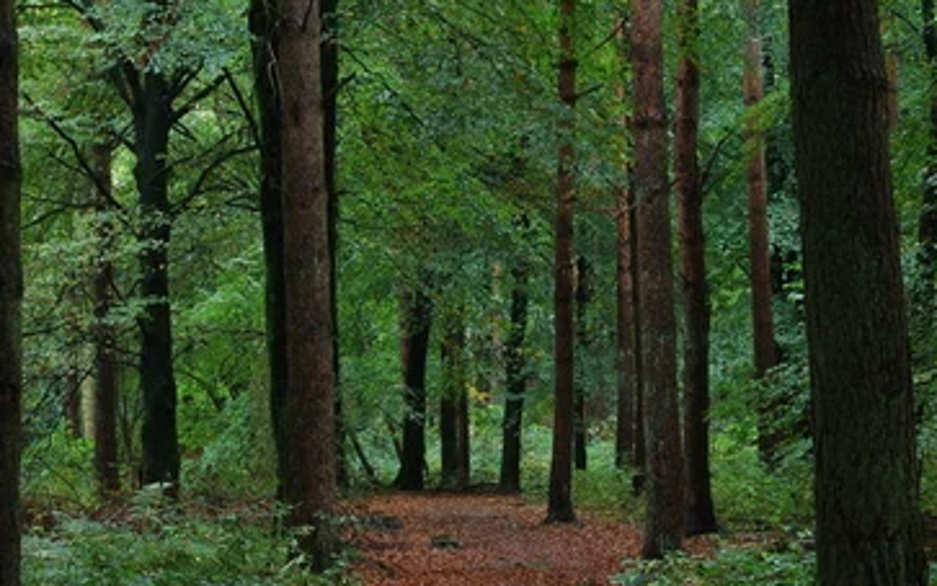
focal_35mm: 93
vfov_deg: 14.1
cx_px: 444
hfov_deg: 22.3
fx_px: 2375
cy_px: 367
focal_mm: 46
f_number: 8
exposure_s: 1/1.3
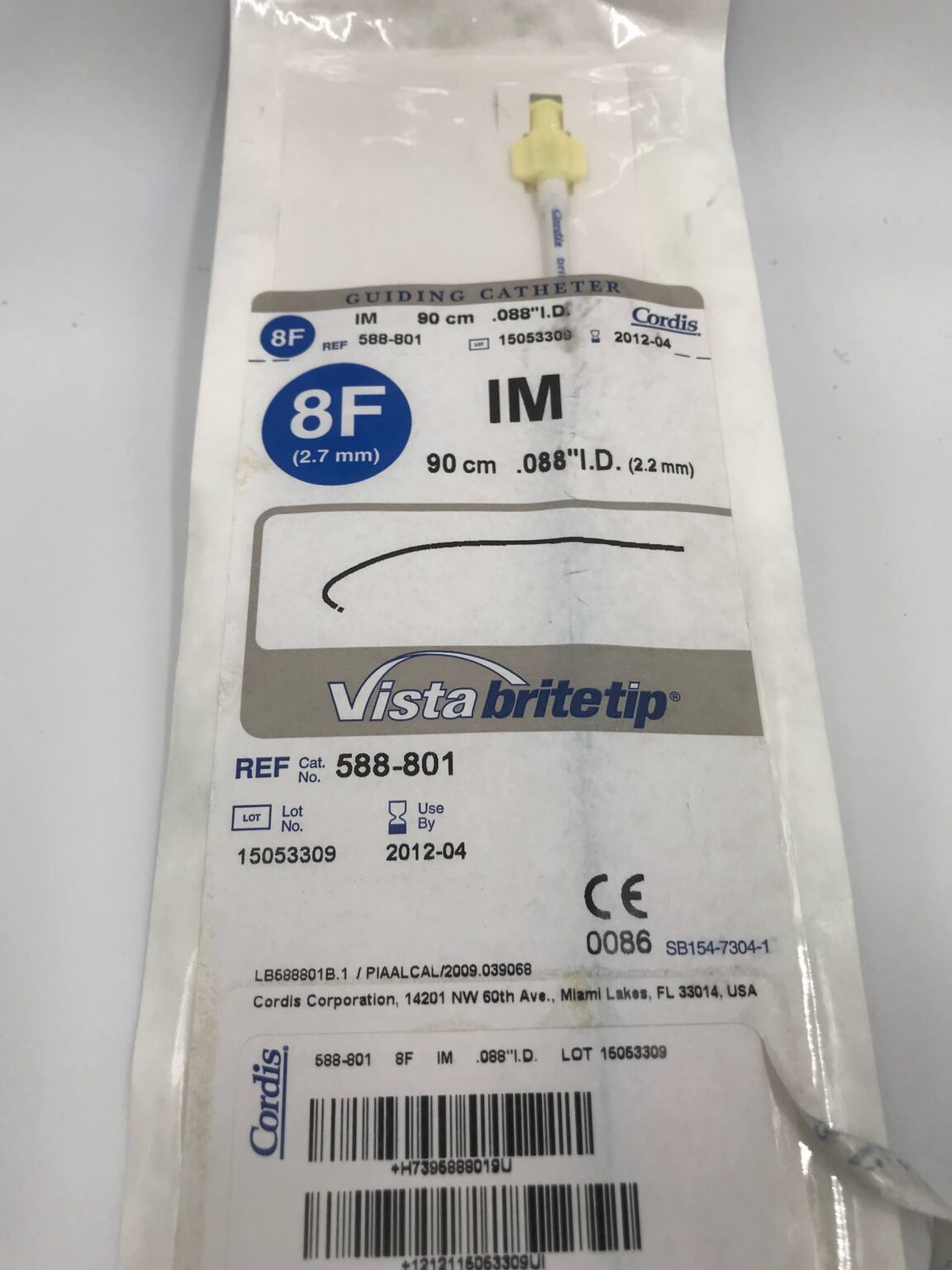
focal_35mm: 28
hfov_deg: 49.7
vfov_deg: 63.4
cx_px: 476
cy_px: 635
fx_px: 1027
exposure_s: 1/134
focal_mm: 3.99
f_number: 1.8
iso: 20
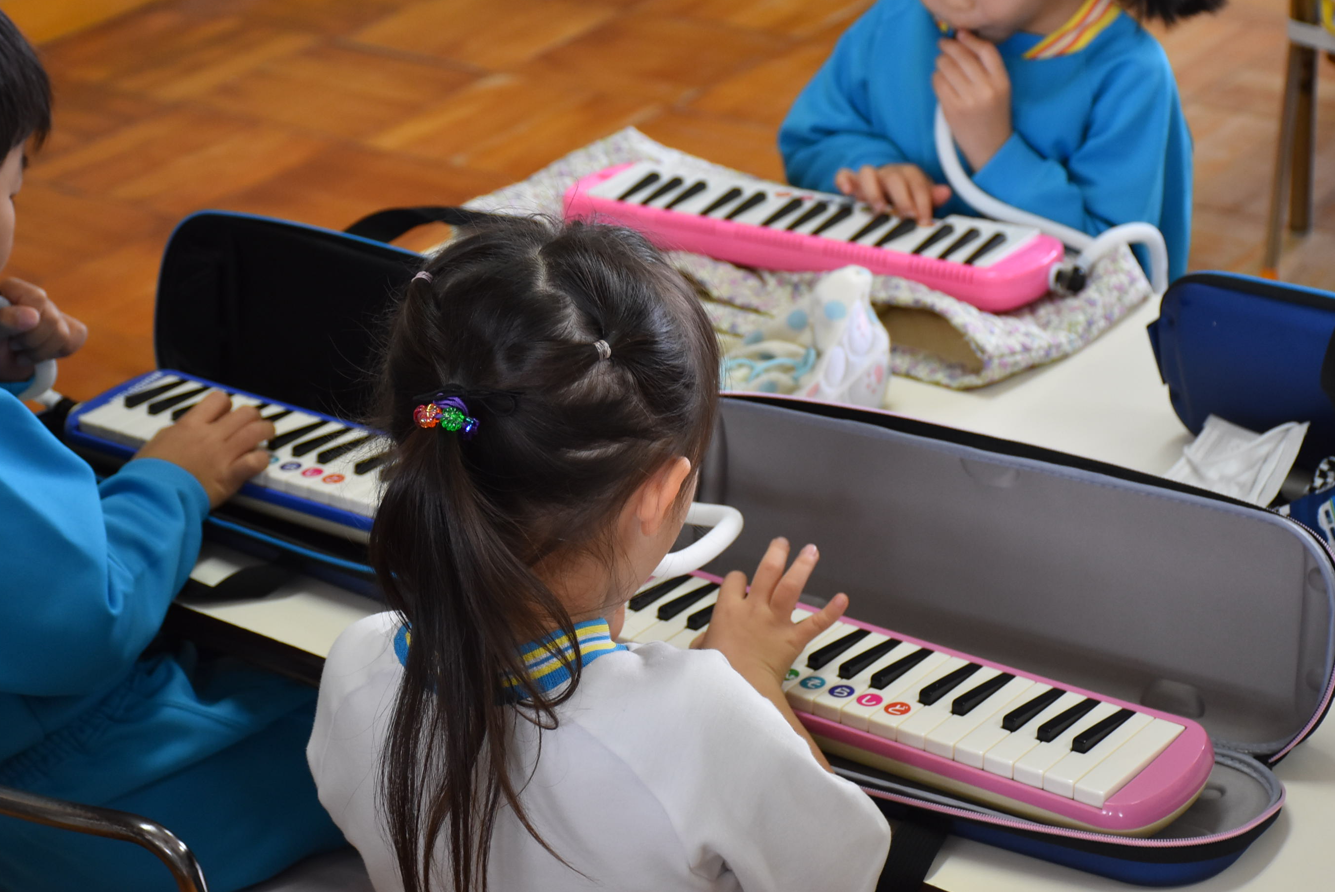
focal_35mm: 86
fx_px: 3191
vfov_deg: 15.9
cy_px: 449
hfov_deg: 23.6
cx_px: 698
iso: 1100
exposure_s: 1/60
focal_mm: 52
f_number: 4.8
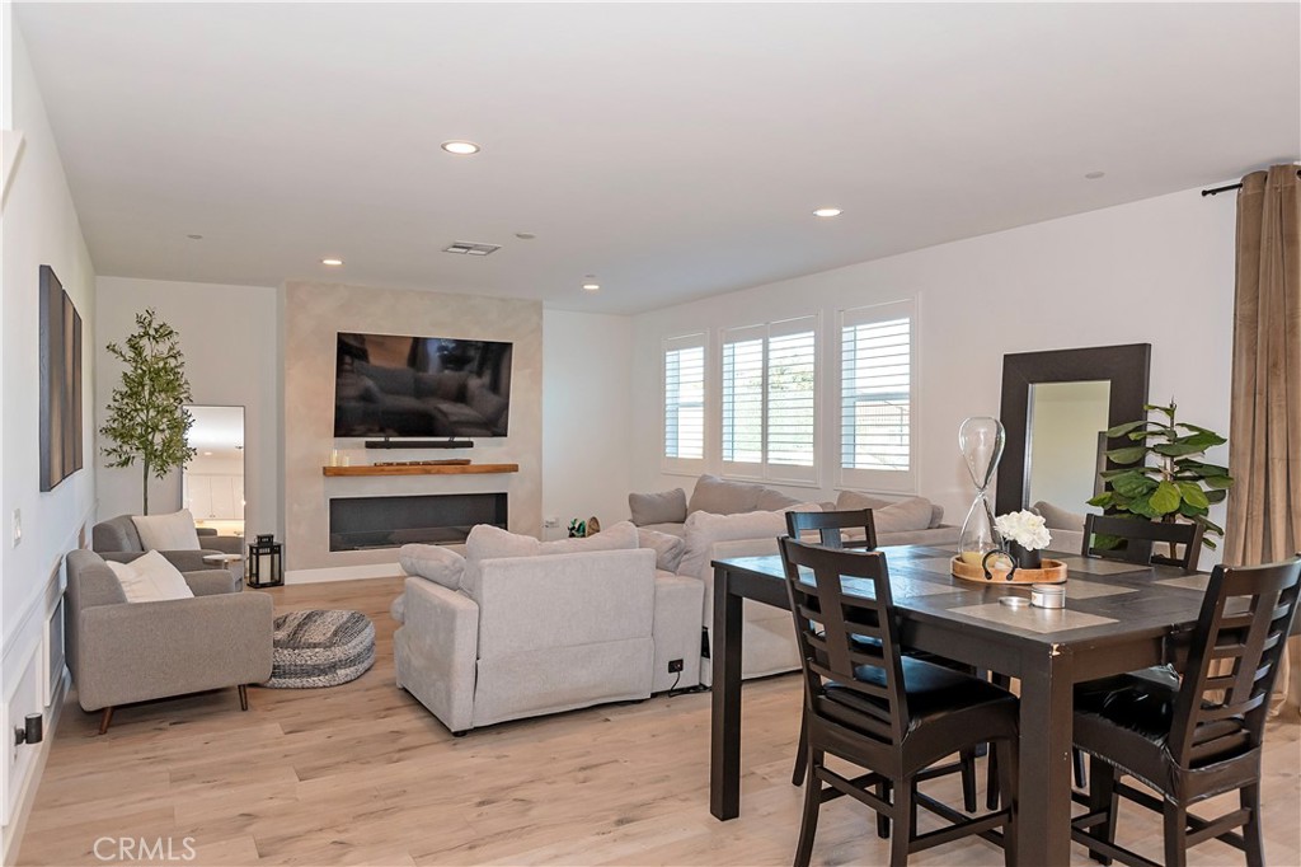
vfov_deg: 57.2
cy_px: 434
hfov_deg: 78.6
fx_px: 795
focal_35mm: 22
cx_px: 650
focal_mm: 15
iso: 400
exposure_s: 1/125
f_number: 5
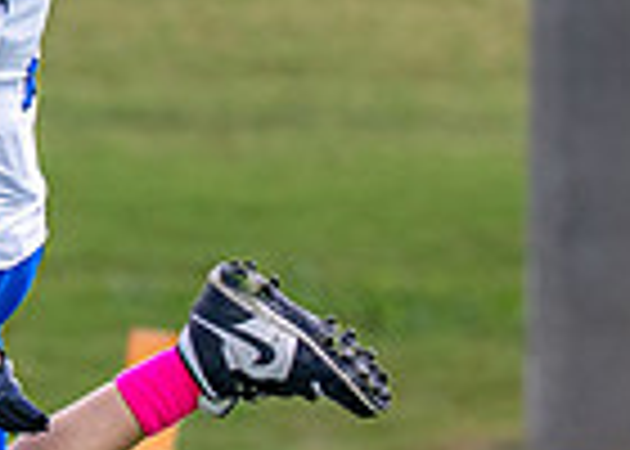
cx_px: -54
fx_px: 28306
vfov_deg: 0.9
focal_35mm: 1582
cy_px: 147
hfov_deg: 1.3
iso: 400
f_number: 2.8
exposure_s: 1/2500
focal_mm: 200
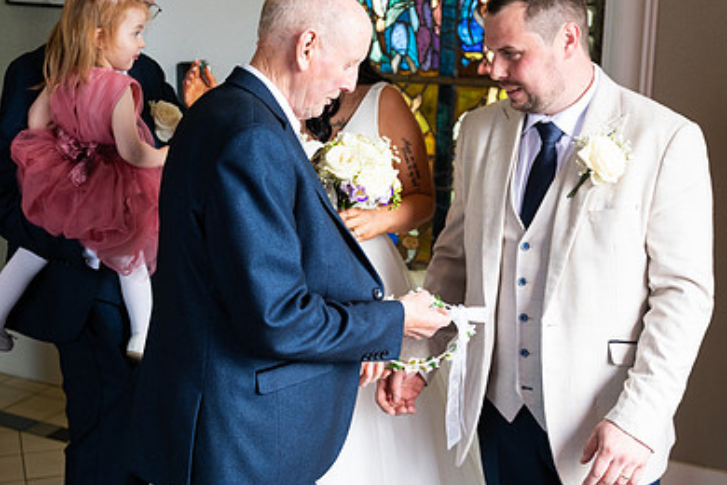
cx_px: 373
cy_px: 169
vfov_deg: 25.9
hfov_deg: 38.2
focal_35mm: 52
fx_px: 1050
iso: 640
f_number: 3.5
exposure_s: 1/160
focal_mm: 35
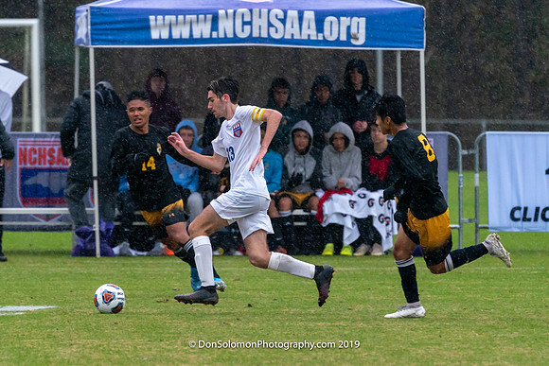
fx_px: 9072
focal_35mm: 595
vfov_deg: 2.3
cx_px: 228
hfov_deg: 3.5
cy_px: 257
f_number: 5.6
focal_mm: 345
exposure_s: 1/1000
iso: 3200
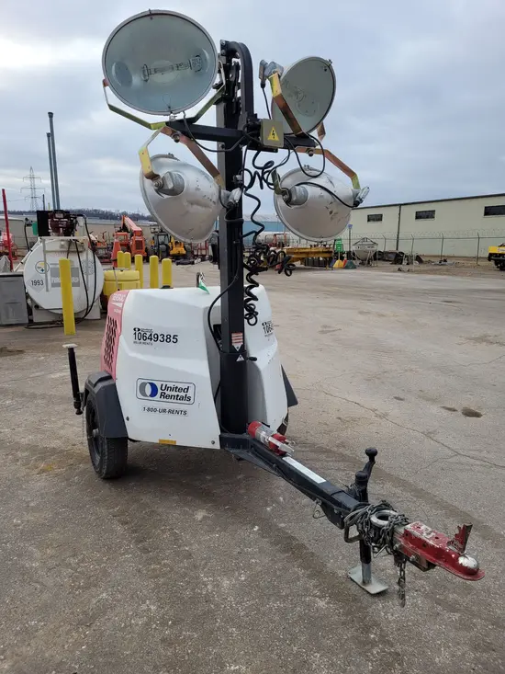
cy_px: 337
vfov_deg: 67.3
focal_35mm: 26
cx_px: 252
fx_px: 506
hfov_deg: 53.1
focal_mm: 5.4
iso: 40
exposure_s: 1/438
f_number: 1.8
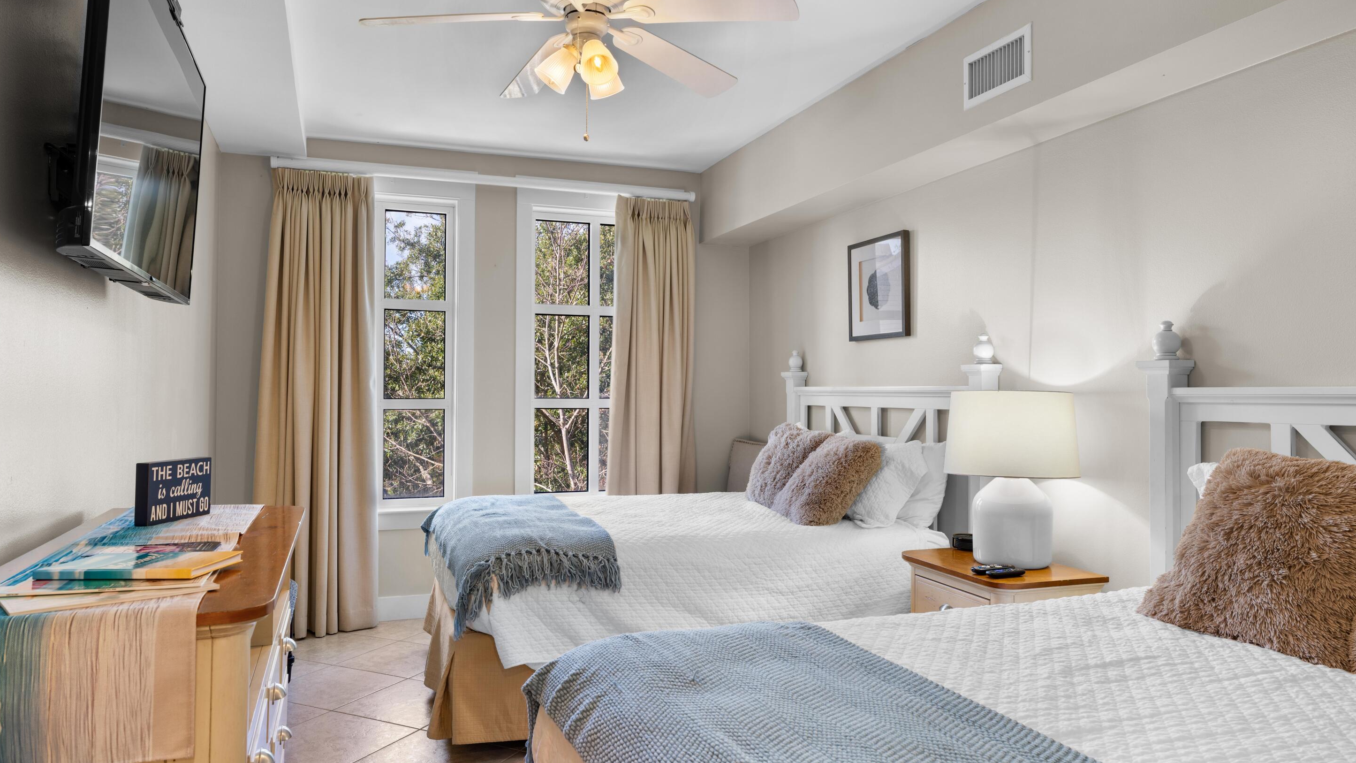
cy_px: 387
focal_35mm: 25
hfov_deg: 74.1
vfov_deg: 46.0
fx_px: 899
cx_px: 674
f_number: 8
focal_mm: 23
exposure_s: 1
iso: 80
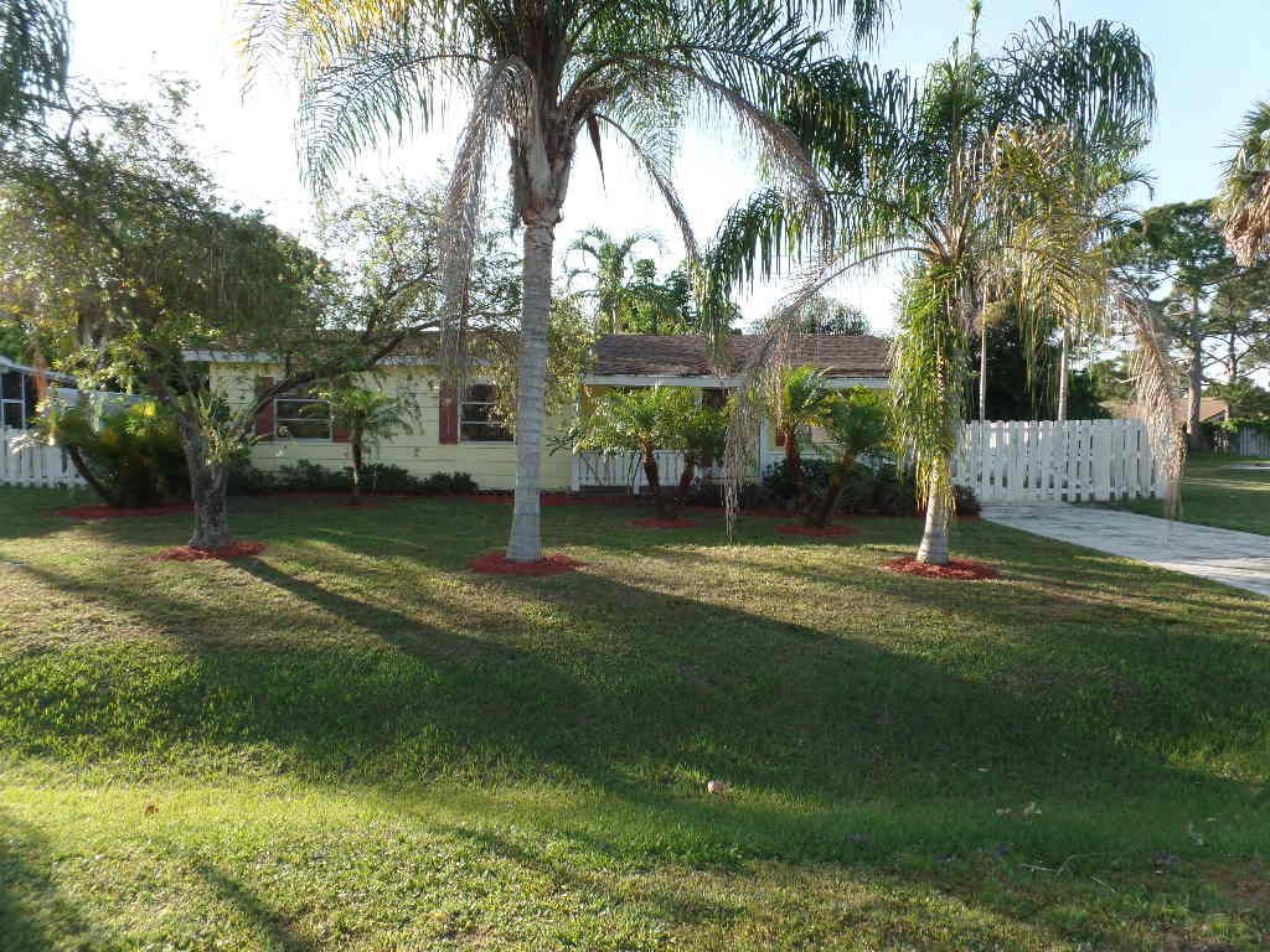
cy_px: 476
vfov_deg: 58.9
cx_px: 635
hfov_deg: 73.9
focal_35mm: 23
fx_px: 844
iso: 160
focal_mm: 4.1
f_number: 3.5
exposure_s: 1/350
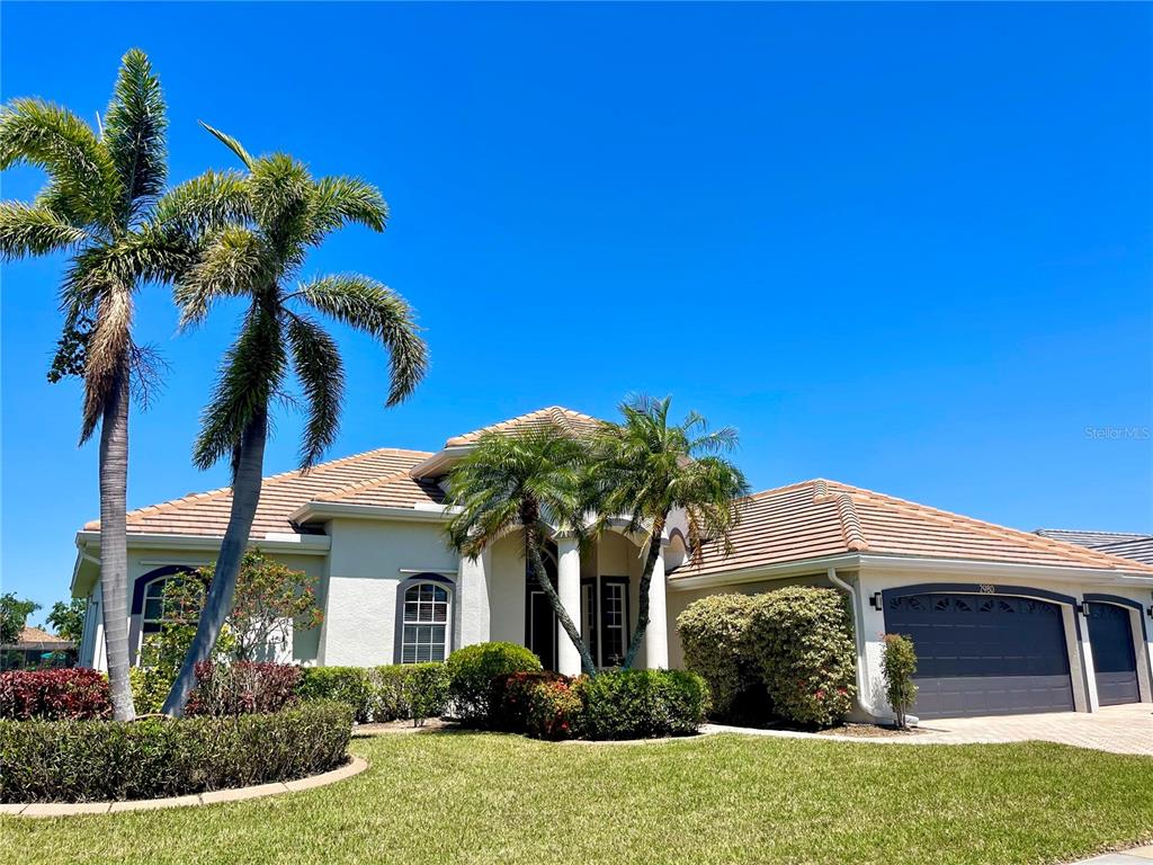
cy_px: 432
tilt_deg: +14.6
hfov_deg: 69.4
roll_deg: +0.7
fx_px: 833
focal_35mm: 25
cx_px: 576
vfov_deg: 54.9
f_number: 1.6
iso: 32
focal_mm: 5.1
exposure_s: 1/3559
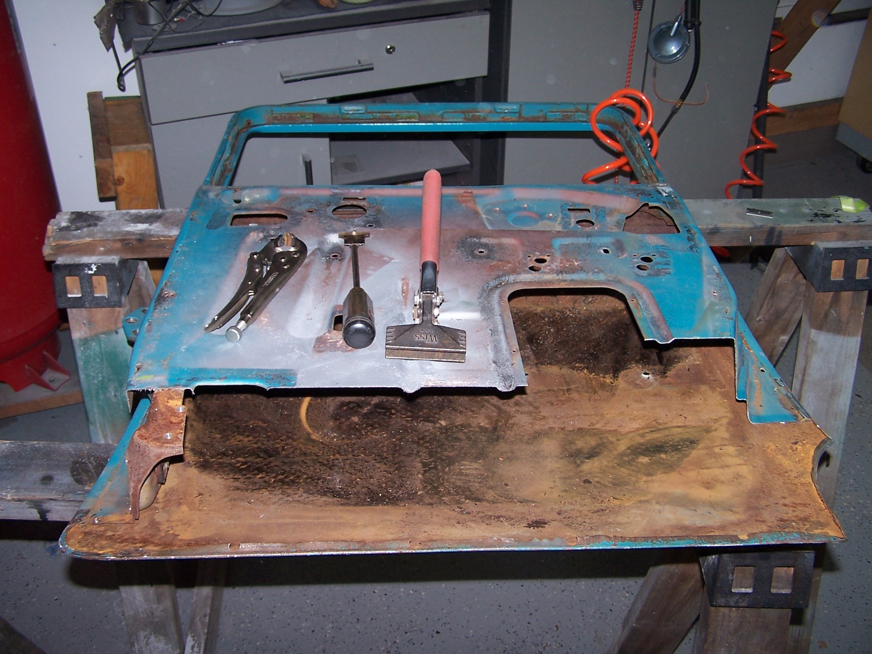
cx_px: 436
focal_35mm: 38
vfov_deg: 37.7
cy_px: 327
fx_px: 957
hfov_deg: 49.0
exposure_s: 1/60
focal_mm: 6.3
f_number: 2.8
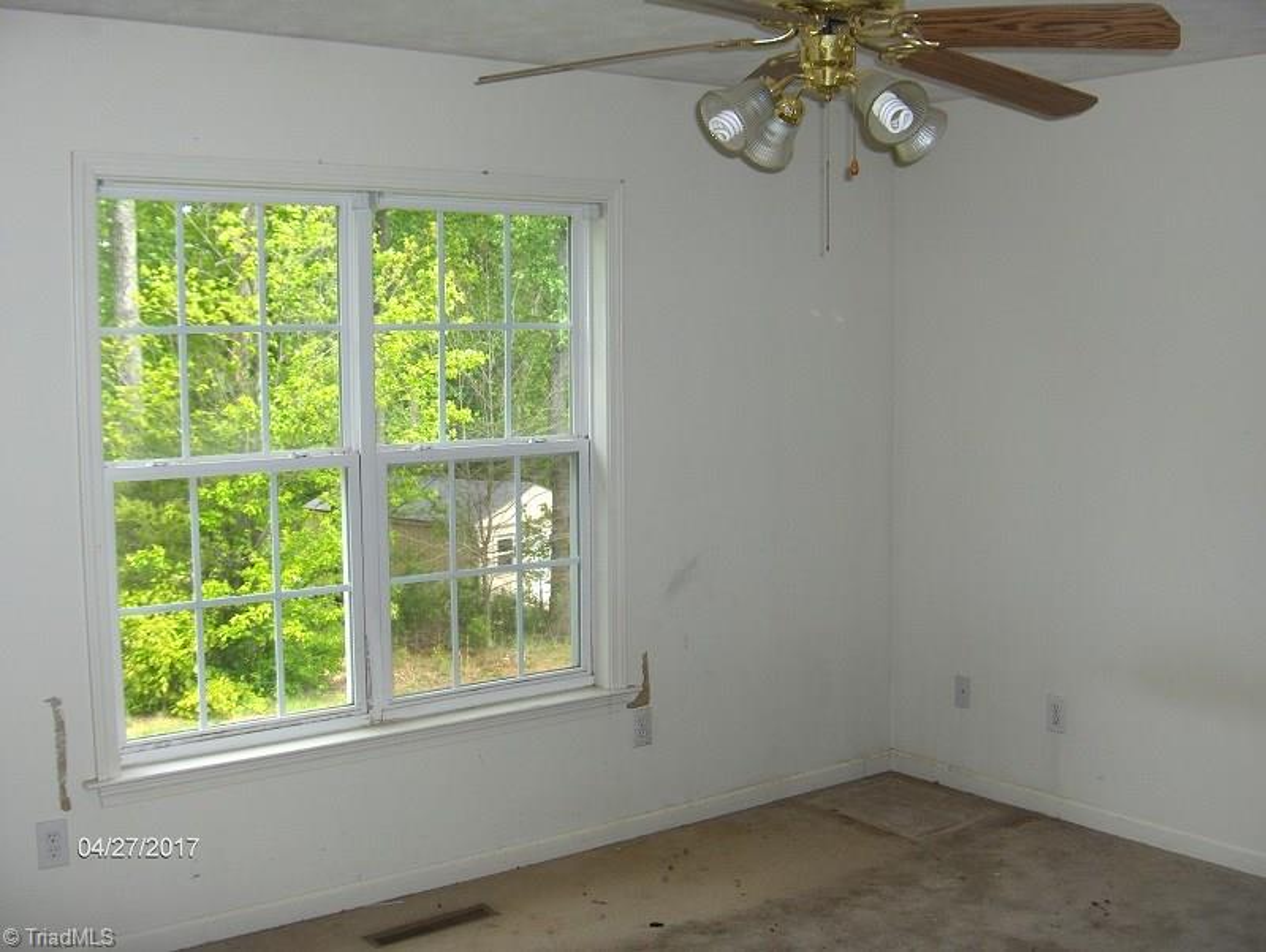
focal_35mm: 39
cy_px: 476
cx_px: 633
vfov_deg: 36.9
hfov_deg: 47.8
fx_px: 1428
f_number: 2.8
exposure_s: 1/123
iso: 100
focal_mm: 8
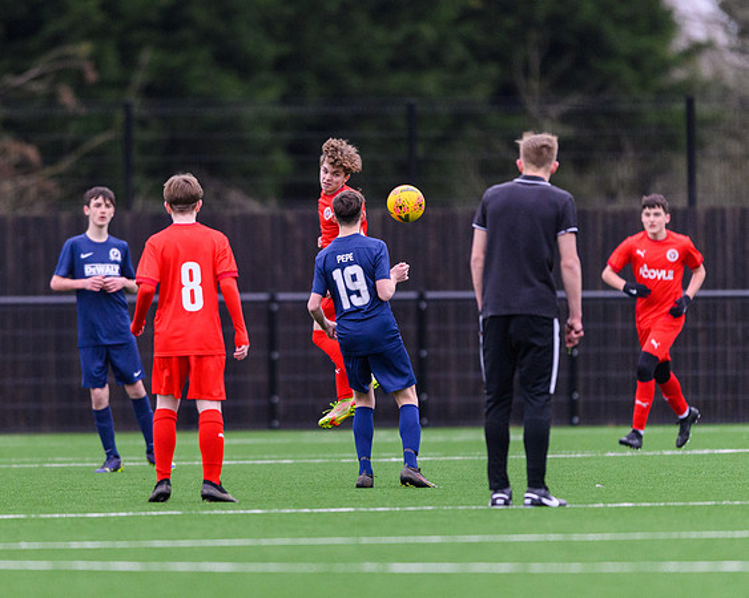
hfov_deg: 3.2
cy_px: 351
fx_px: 13426
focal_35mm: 606
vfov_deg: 2.6
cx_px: 276
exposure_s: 1/2000
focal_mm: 400
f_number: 2.8
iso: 3600
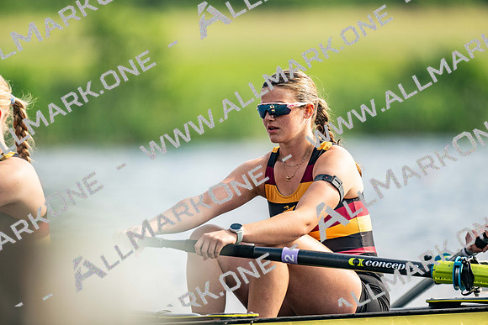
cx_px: 244
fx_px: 8135
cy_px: 162
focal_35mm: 600
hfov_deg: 3.4
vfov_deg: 2.3
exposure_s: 1/2500
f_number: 4
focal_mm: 600
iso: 360
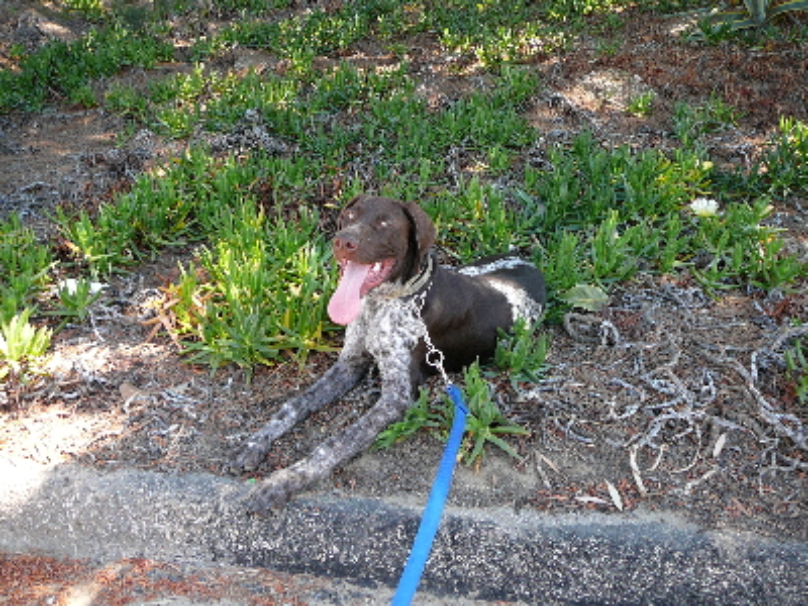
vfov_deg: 40.7
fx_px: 817
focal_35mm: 35
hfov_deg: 52.6
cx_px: 404
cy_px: 303
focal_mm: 5.2
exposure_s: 1/100
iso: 80
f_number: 2.8
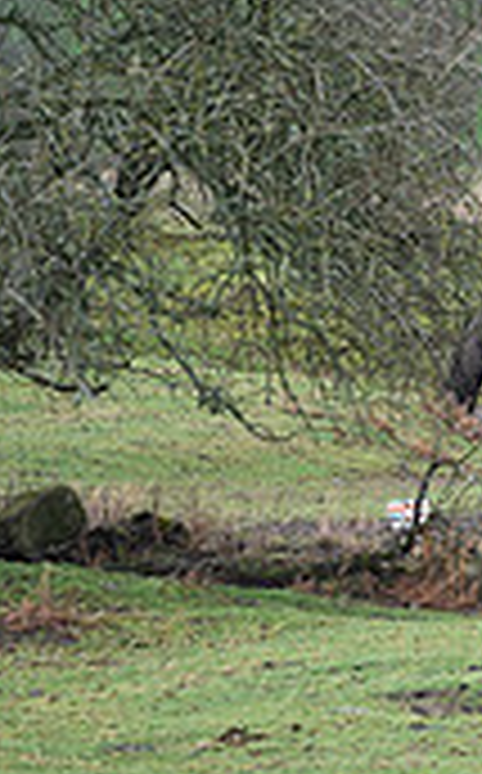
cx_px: 1063
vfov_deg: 3.1
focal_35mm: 670
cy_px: 58
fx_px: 14129
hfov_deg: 1.9
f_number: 4.5
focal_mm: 195
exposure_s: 1/800
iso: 640
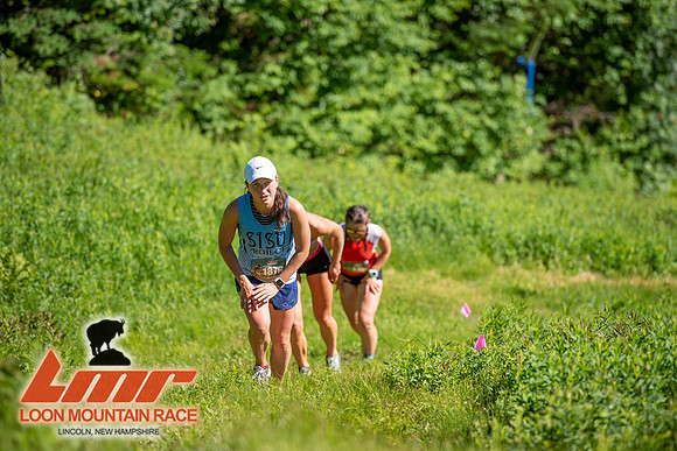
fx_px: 3762
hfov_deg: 10.3
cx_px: 338
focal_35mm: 200
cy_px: 226
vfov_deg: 6.9
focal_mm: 200
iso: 100
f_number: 3.5
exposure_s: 1/640
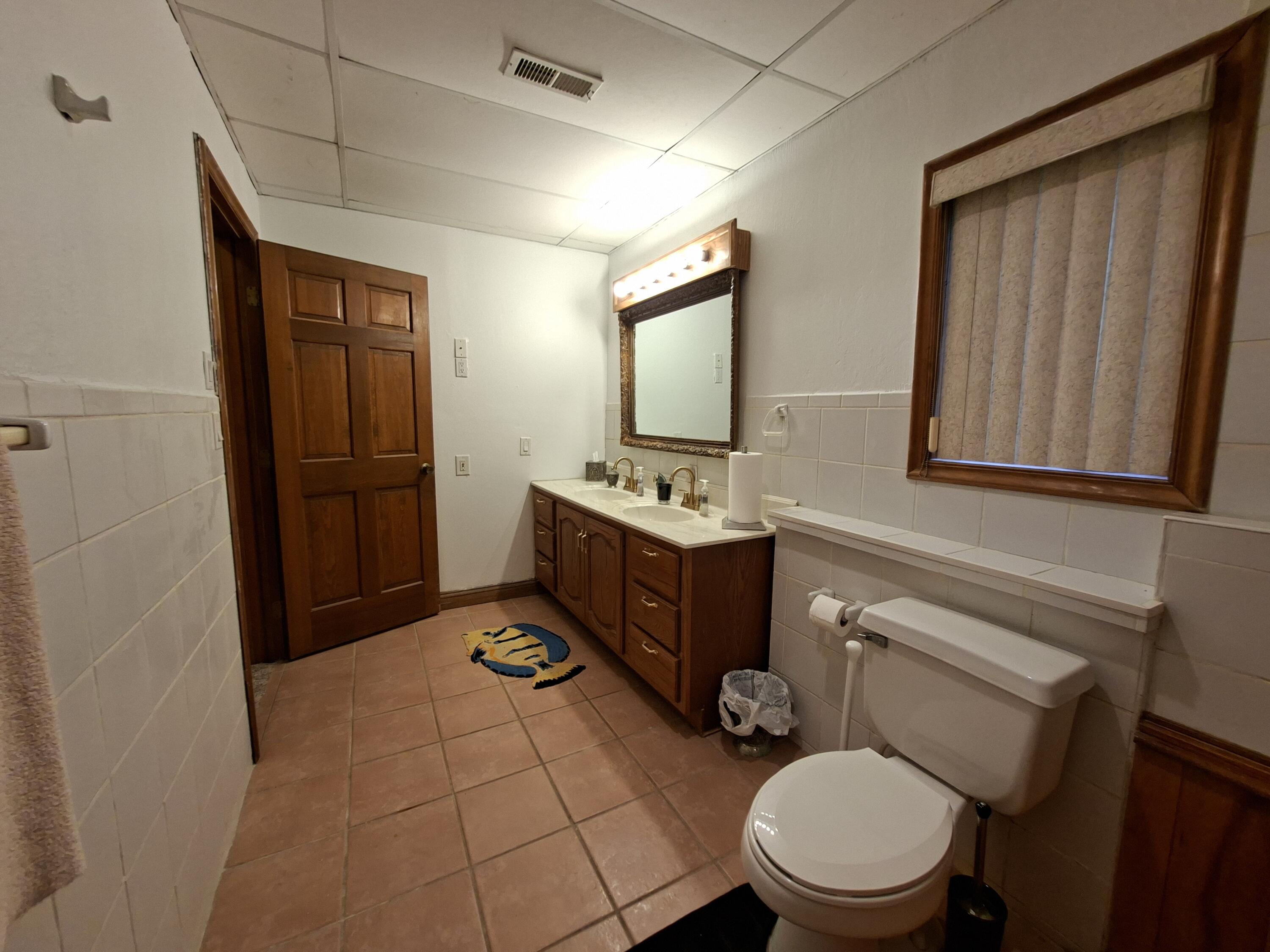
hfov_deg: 106.2
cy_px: 476
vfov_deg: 89.9
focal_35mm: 13
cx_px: 635
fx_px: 477
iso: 50
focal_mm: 1.74
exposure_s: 1/40
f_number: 2.2
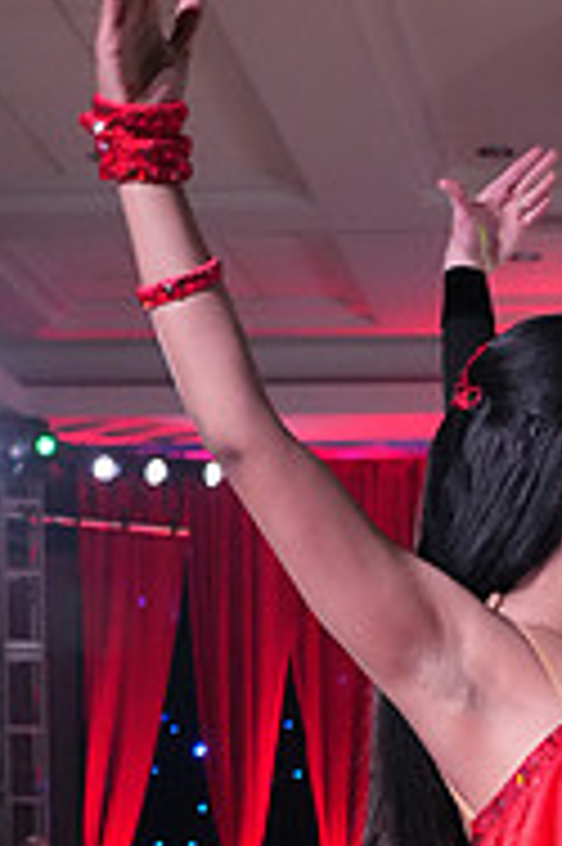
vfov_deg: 18.2
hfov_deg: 12.7
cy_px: 1089
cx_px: 668
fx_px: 2463
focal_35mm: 105
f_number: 5
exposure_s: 1/400
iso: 8000
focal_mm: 34
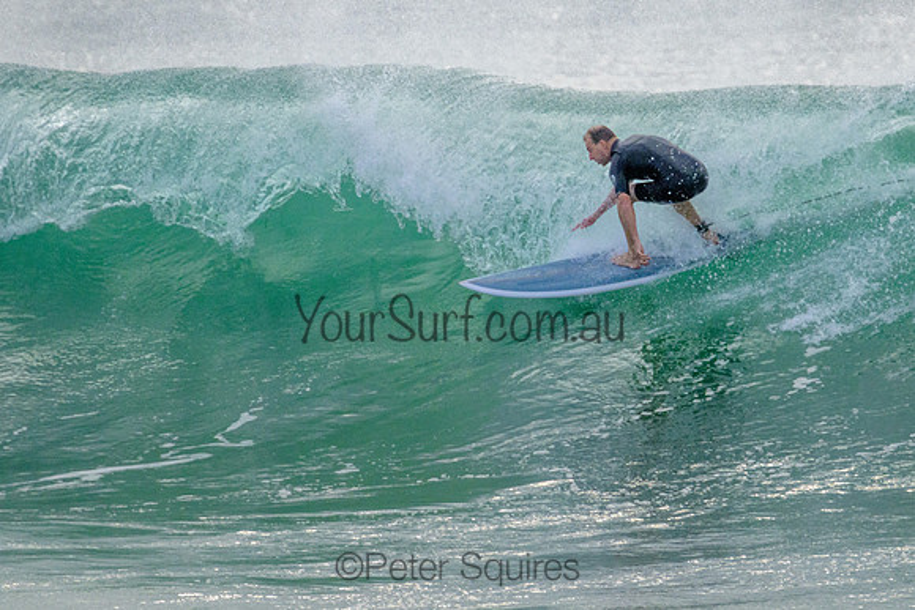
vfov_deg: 1.3
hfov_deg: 1.9
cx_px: 599
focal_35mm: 1095
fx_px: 27830
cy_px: 203
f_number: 11
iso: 1600
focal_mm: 800
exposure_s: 1/2000
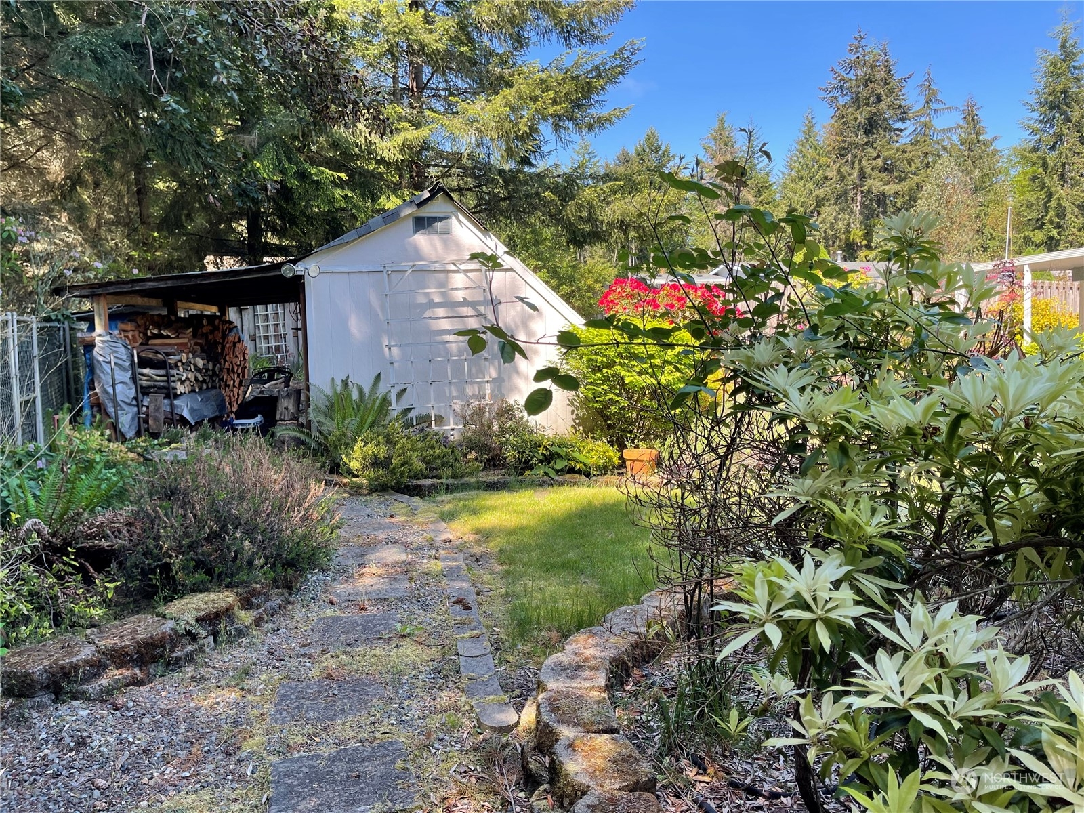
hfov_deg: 67.3
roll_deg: +1.7
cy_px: 406
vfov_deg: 53.1
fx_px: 814
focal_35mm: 26
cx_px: 542
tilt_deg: -4.9
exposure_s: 1/498
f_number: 1.6
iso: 32
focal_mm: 5.1
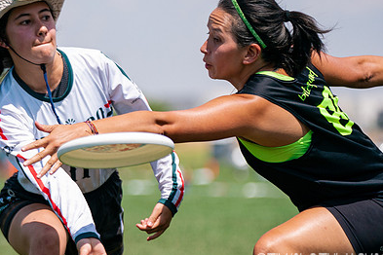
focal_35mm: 335
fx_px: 3564
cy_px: 135
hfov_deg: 6.1
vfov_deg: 4.1
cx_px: 53
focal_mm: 151
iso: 500
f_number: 2.8
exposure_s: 1/10000
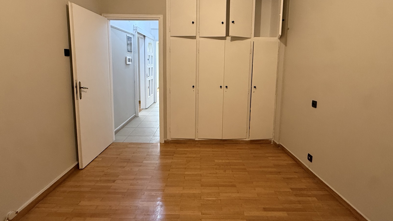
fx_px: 198
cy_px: 85
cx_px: 200
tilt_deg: -6.5
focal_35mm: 19
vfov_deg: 57.8
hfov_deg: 89.6
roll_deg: -1.0
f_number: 2.2
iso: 400
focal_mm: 2.22
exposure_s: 1/50
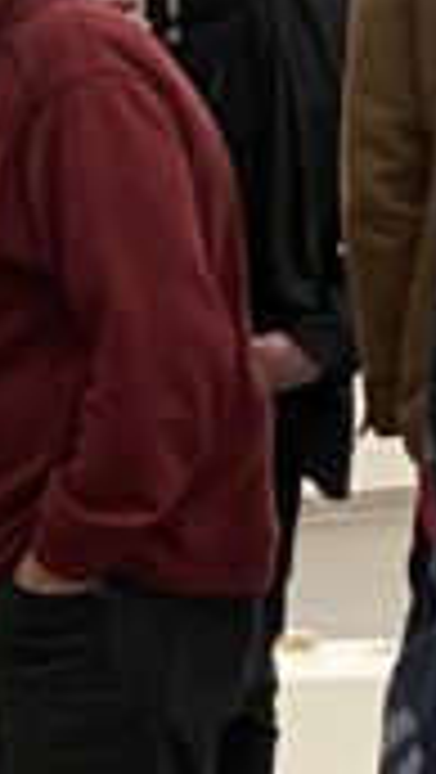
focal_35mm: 169
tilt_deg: -4.3
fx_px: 3467
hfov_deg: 6.9
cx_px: -562
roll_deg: +2.0
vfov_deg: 12.7
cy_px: 382
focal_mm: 4.25
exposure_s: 1/49
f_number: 1.8
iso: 125
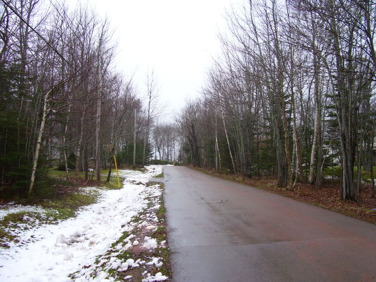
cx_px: 188
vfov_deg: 41.8
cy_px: 141
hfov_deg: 54.0
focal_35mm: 34
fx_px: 369
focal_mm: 5.6
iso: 80
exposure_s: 1/125
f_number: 2.7
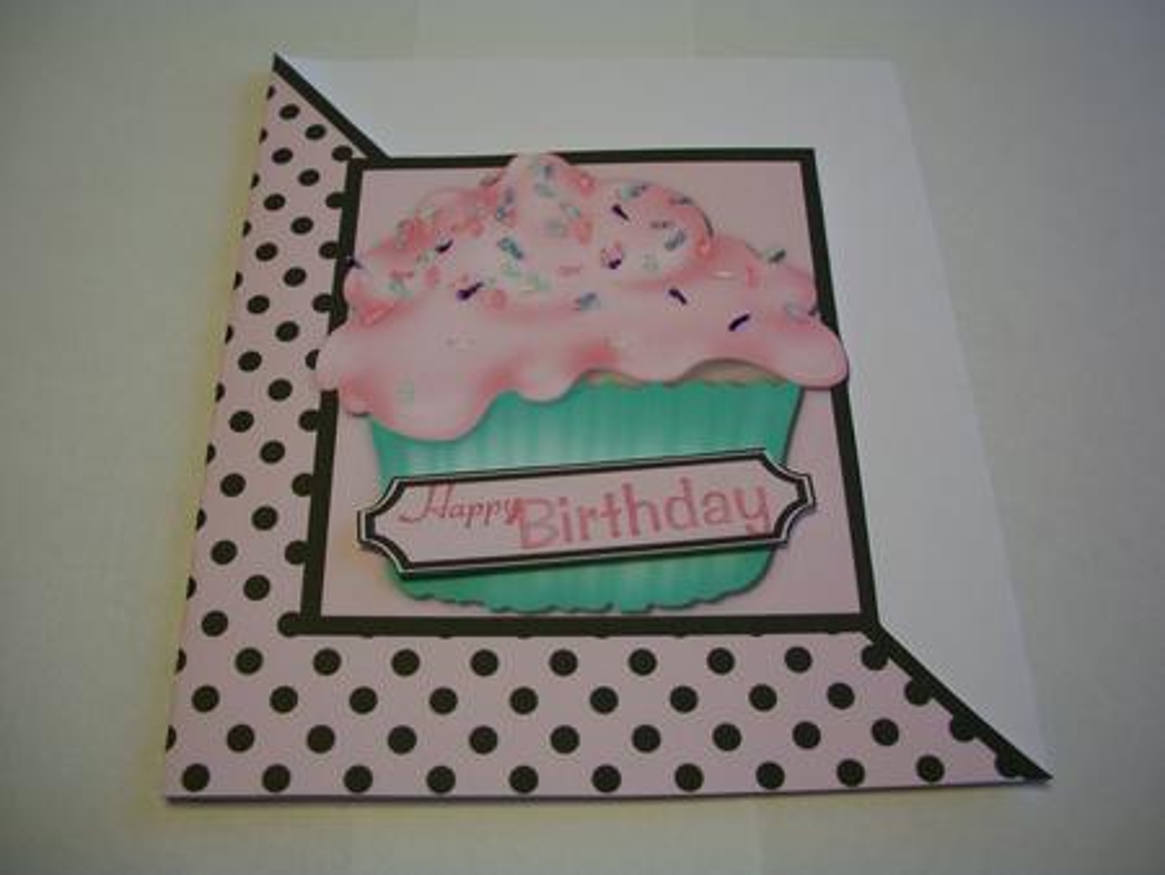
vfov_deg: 40.7
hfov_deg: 52.6
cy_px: 438
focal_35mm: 35
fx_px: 1179
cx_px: 582
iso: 80
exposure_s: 1/80
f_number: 3.1
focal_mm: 6.3
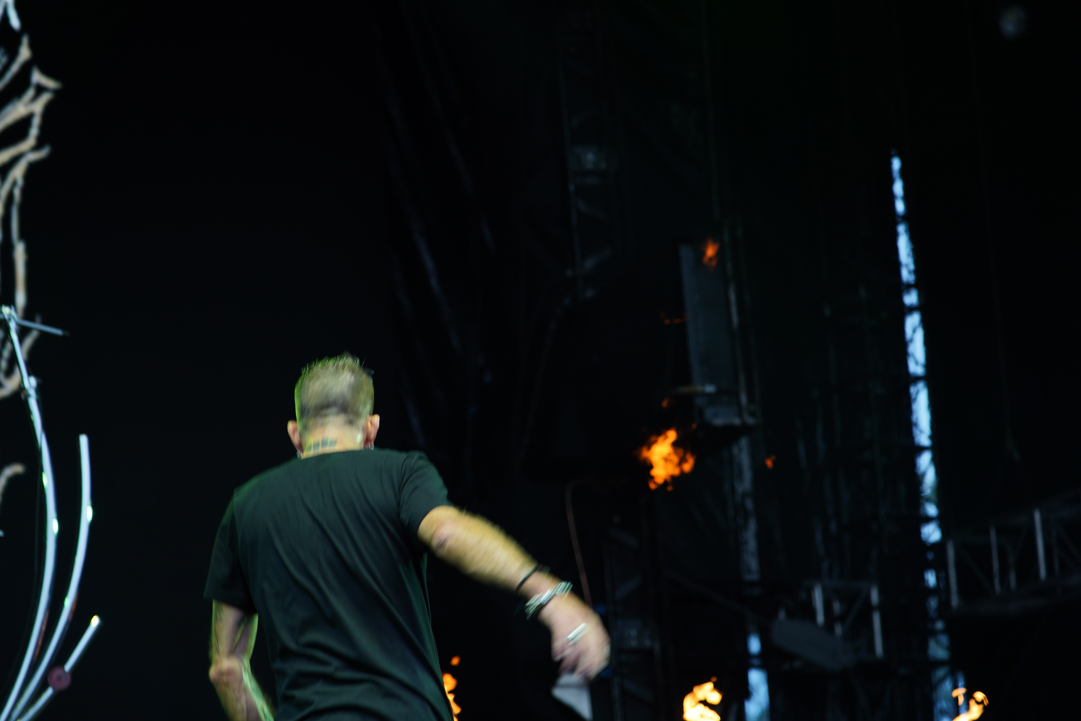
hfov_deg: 19.5
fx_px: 3153
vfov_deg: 13.0
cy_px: 360
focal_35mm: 105
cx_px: 540
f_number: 4
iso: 200
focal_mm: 105
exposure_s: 1/80
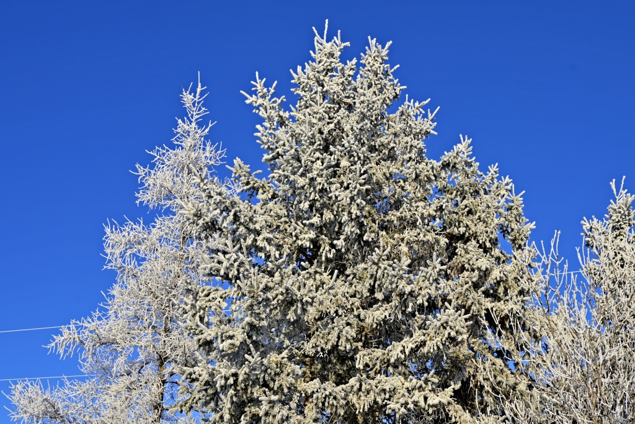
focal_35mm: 40
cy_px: 212
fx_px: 706
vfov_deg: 33.4
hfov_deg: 48.5
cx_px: 318
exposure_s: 1/250
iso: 64
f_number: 8
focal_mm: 40
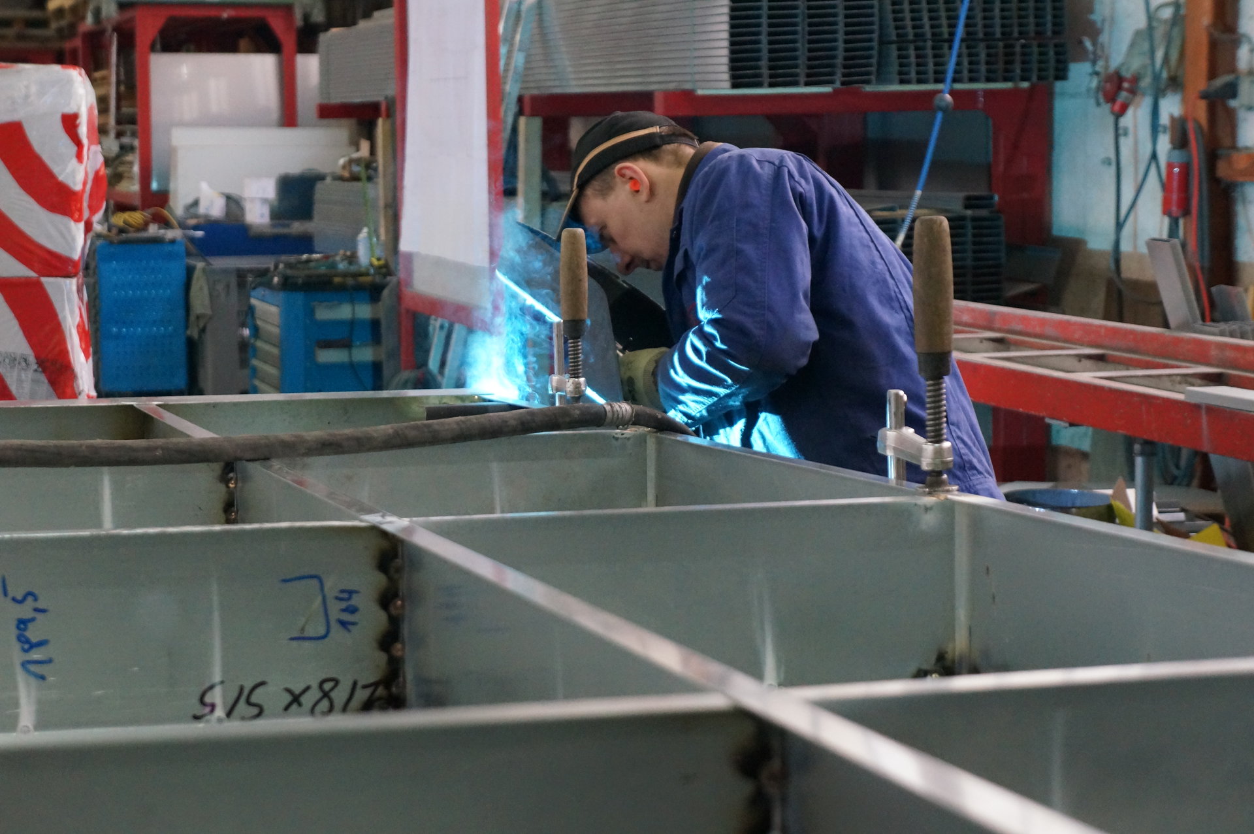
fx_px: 2871
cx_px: 627
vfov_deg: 16.5
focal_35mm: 82
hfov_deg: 24.6
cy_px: 417
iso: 3200
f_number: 5.6
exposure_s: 1/100
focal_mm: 55
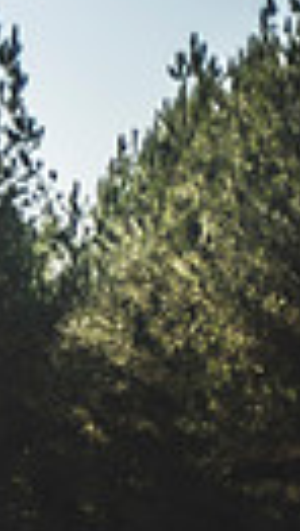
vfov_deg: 9.2
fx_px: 3270
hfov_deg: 4.8
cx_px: -855
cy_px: 590
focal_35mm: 232
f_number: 1.8
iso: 100
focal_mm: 50
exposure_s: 1/1600
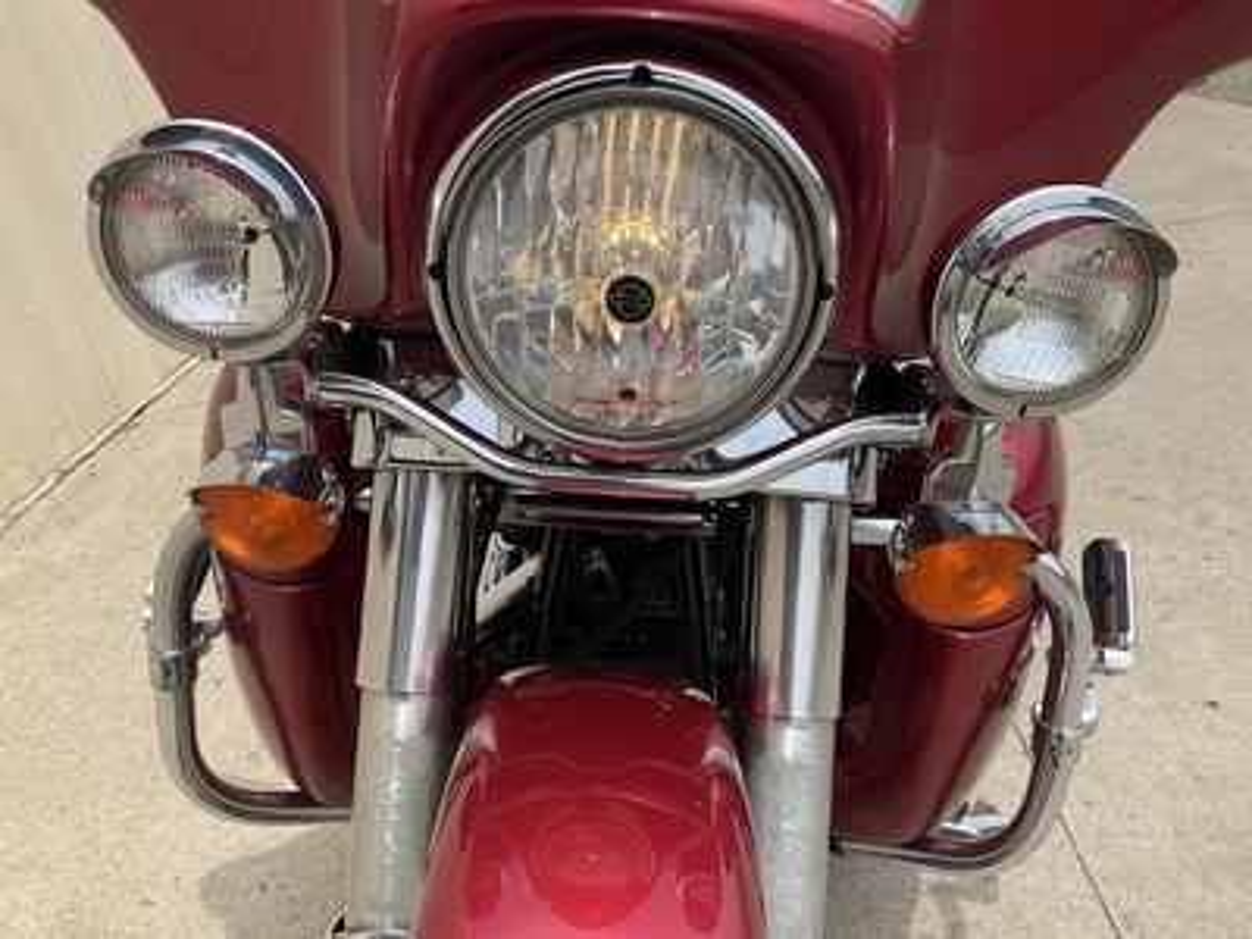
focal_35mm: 29
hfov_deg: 61.7
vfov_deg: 48.2
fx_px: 1049
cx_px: 626
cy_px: 470
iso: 25
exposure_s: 1/1250
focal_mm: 3
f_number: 1.8
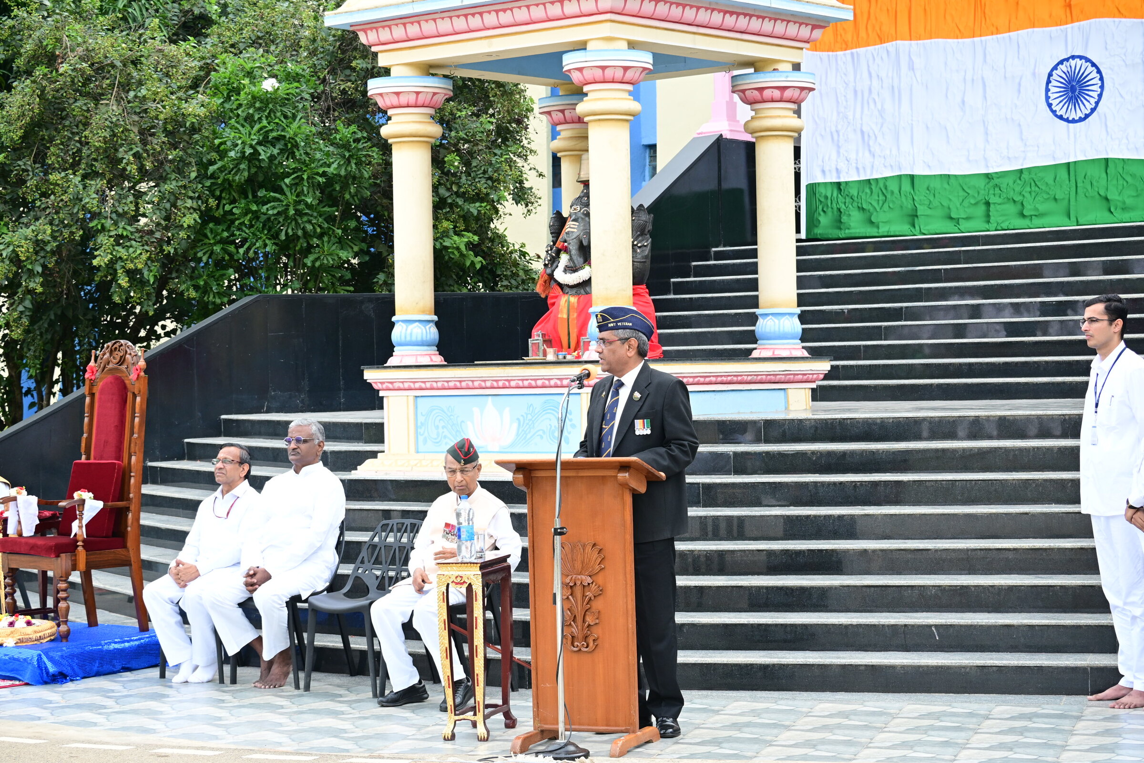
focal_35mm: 75
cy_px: 382
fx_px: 2383
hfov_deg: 27.0
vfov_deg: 18.2
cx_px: 572
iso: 250
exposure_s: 1/160
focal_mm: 50
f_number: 6.3
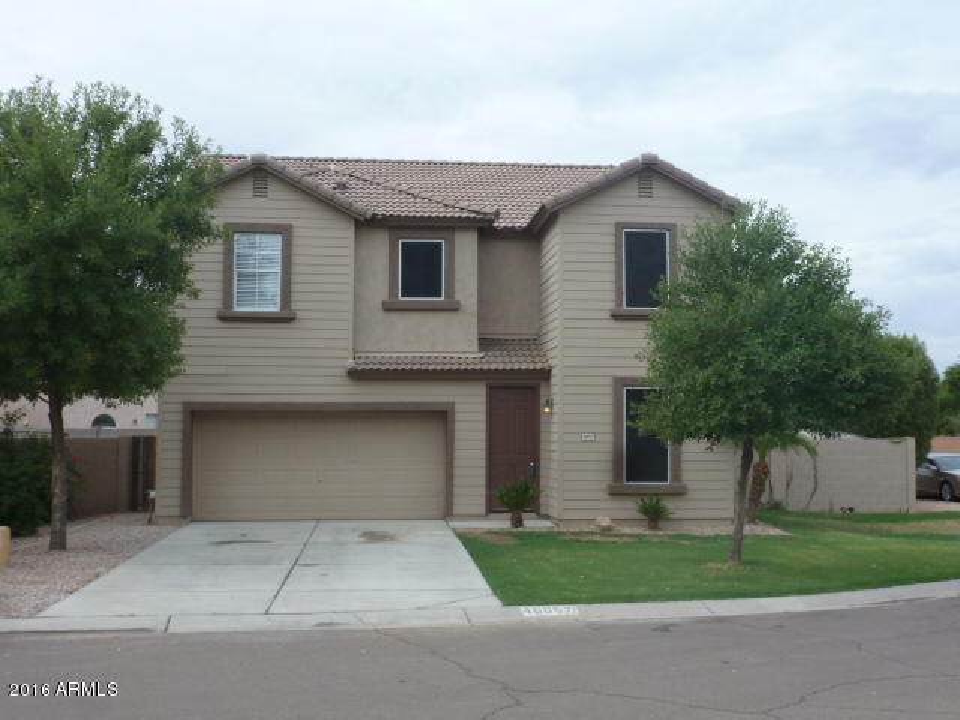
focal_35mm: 38
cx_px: 480
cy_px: 360
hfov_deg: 49.0
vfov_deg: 37.7
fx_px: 1054
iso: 100
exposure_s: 1/500
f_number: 3.8
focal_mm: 6.8
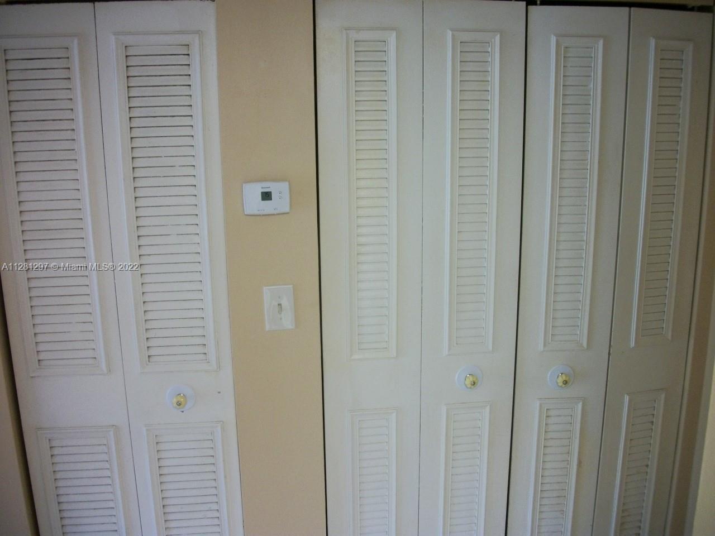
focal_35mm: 32
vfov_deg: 44.2
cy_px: 268
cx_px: 358
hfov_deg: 56.8
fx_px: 661
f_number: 2.9
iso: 160
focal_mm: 5.7
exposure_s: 1/30
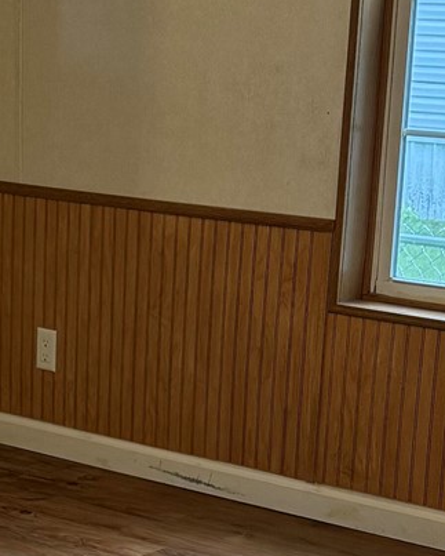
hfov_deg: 12.8
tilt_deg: -17.5
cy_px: 559
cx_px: 0
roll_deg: +0.1
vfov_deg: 15.8
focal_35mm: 119
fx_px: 1957
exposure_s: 1/113
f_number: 1.78
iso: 200
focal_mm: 6.76
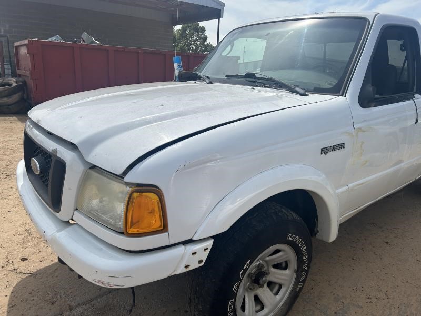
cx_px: 210
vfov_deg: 53.1
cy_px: 158
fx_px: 316
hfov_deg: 67.3
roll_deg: -2.9
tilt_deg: -14.1
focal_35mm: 26
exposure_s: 1/6579
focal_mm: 5.7
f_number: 1.5
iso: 50
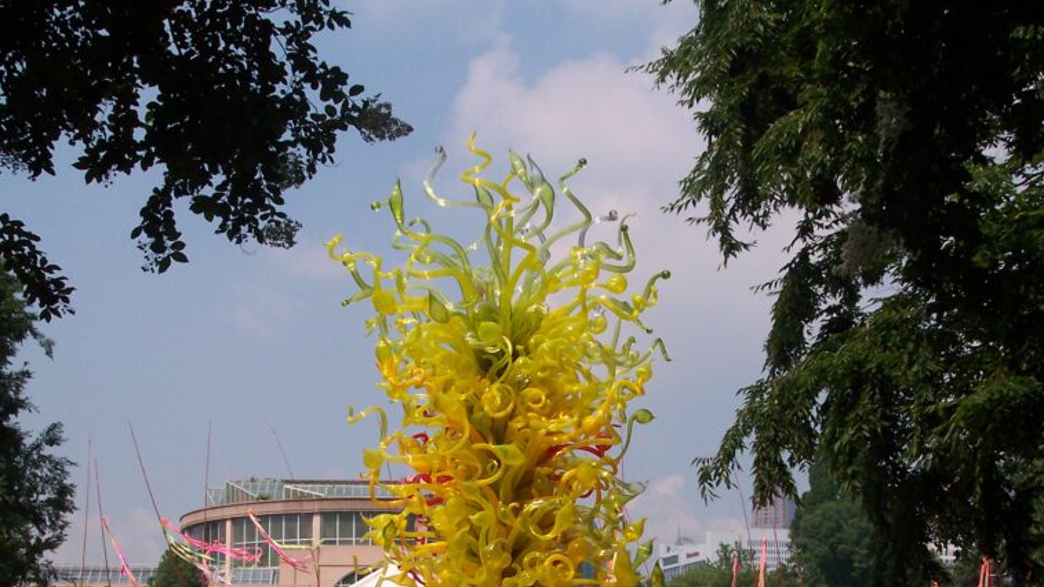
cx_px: 518
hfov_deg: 37.2
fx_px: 1550
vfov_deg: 21.0
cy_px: 535
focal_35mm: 56
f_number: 4.8
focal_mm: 8
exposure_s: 1/1000
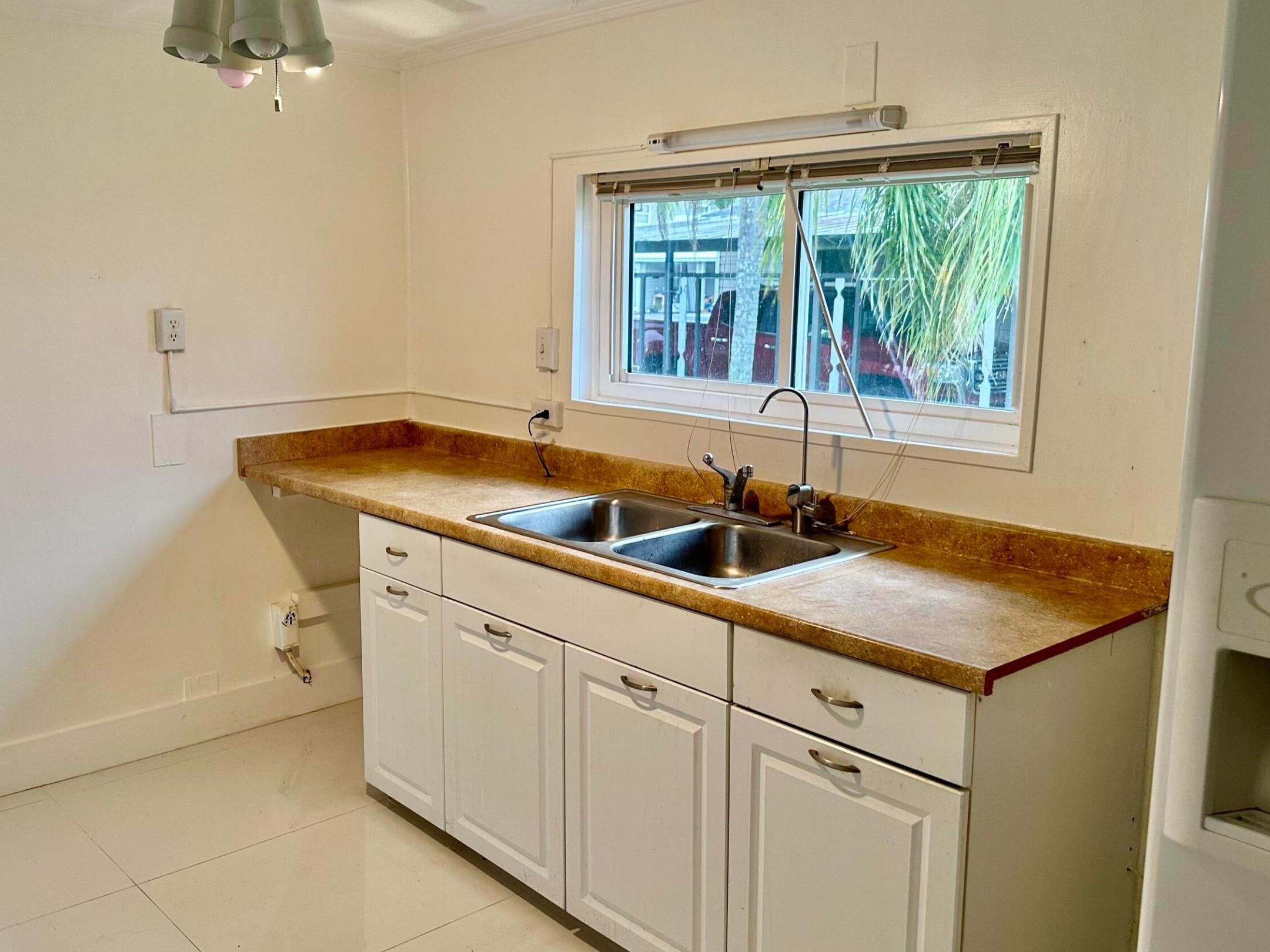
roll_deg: -0.5
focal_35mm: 32
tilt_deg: -9.0
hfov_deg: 56.4
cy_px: 443
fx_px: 1174
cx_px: 516
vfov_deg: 44.1
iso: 160
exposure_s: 1/60
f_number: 1.78
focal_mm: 6.86
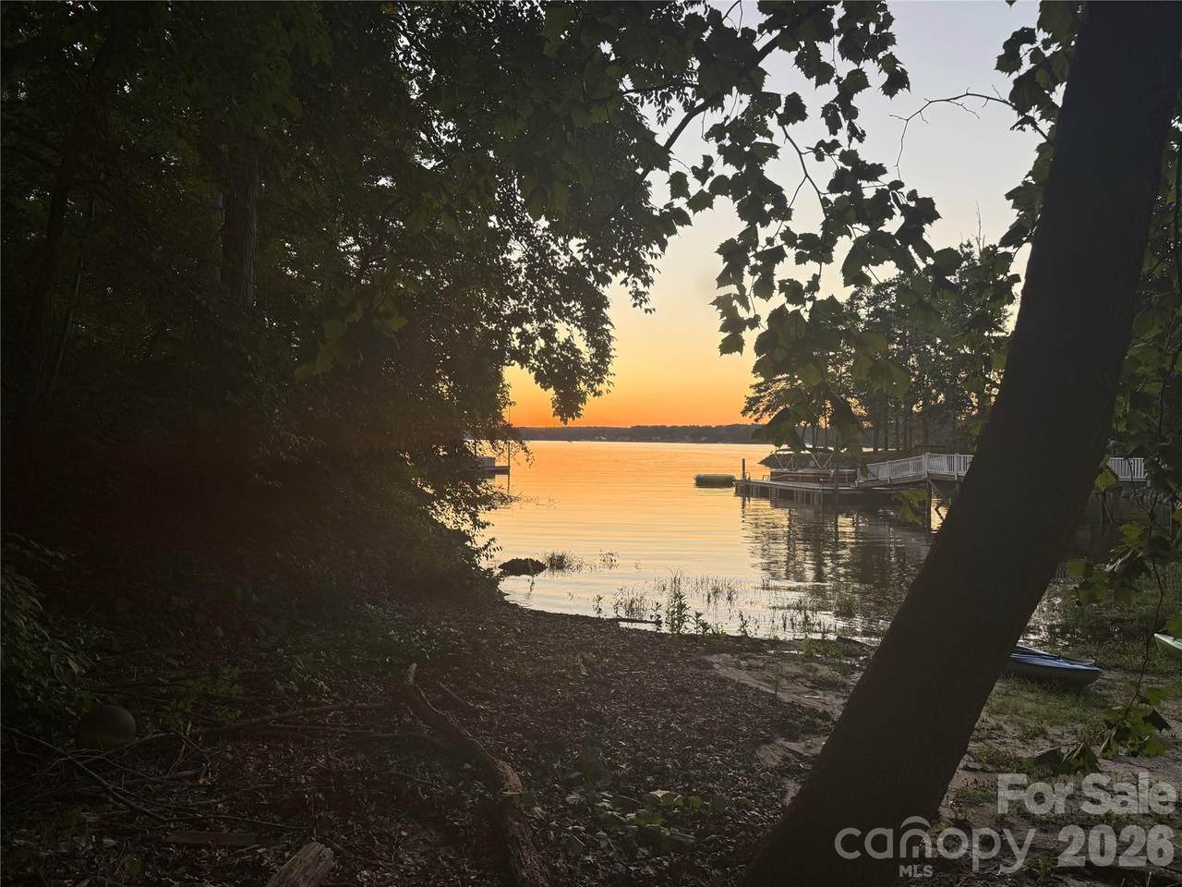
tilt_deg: +0.1
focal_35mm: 24
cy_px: 444
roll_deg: -0.5
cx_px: 591
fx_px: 820
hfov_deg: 71.6
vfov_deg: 56.8
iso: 100
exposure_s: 1/321
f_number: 1.78
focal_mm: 6.76
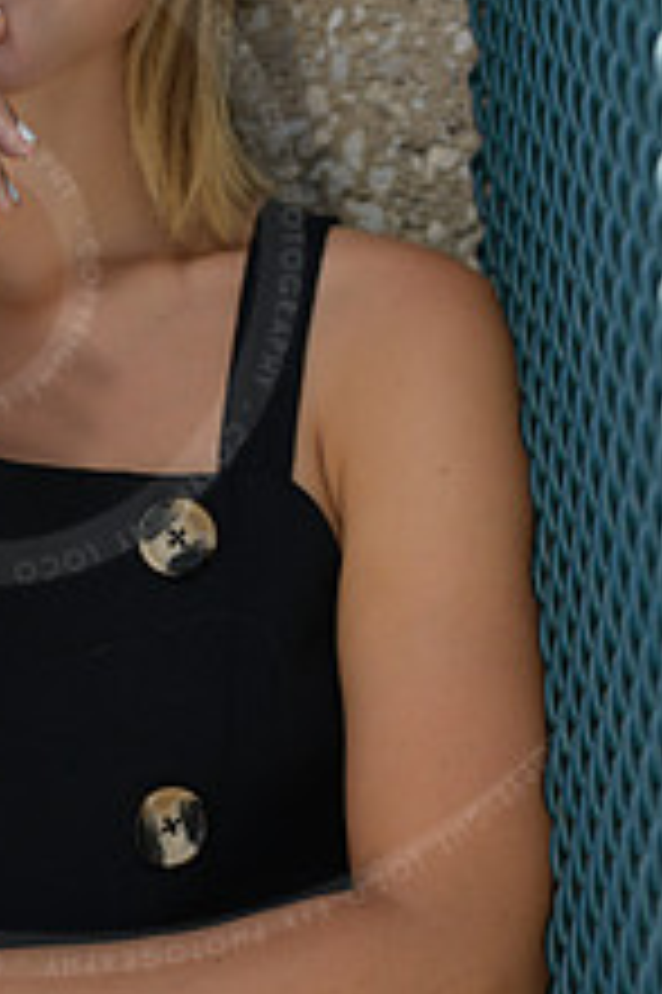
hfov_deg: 7.9
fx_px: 4779
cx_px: -7
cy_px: 391
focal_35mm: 173
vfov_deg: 11.9
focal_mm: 85
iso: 160
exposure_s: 1/800
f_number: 3.2
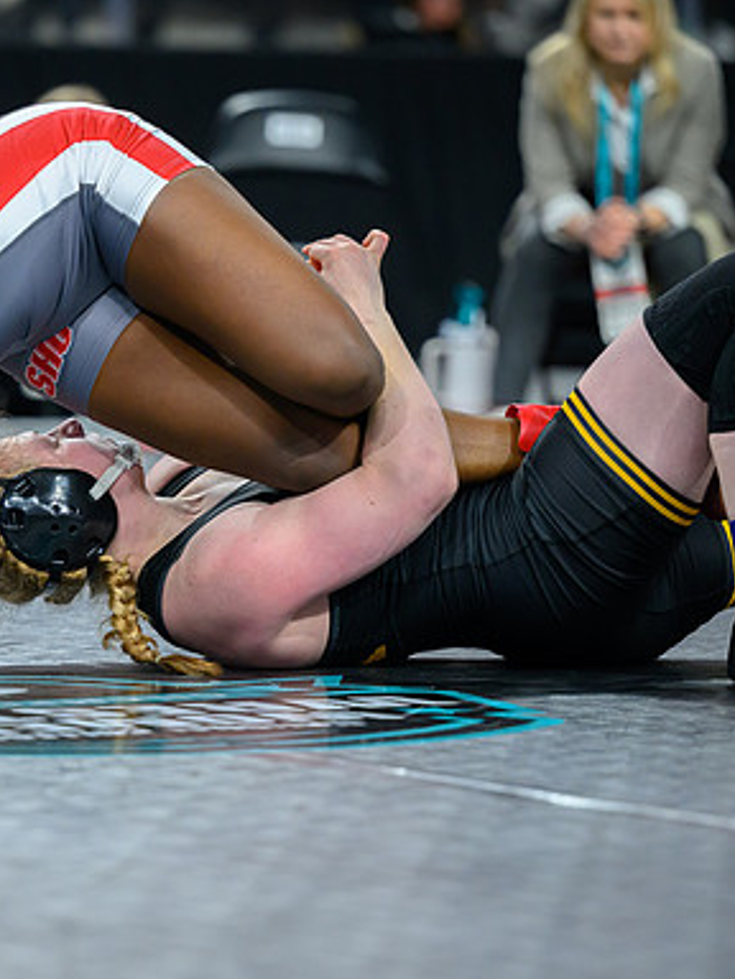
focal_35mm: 235
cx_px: 148
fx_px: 6653
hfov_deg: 6.3
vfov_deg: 8.4
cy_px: 548
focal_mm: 145
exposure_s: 1/800
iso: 2800
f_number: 2.8
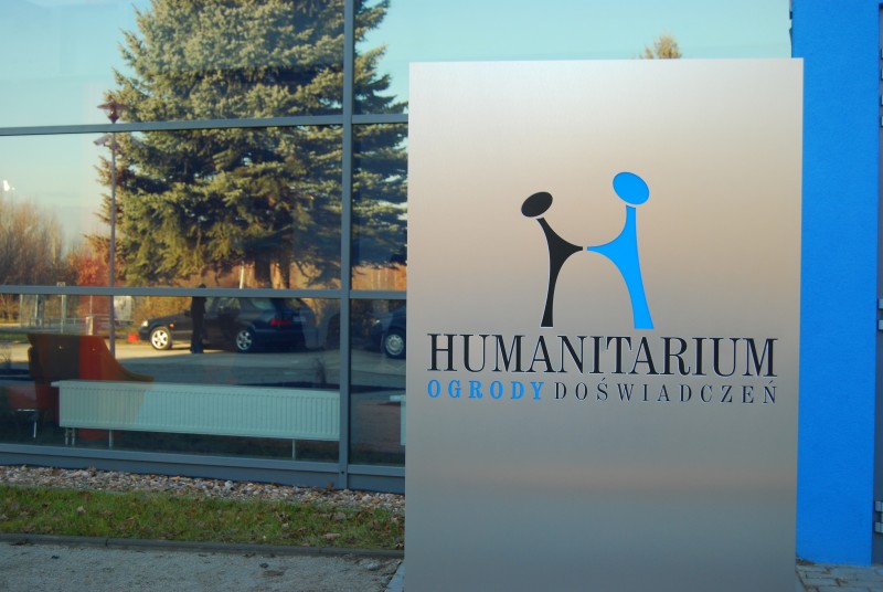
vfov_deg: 28.2
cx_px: 442
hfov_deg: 41.1
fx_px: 1179
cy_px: 296
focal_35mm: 48
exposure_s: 1/125
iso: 200
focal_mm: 32
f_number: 4.5
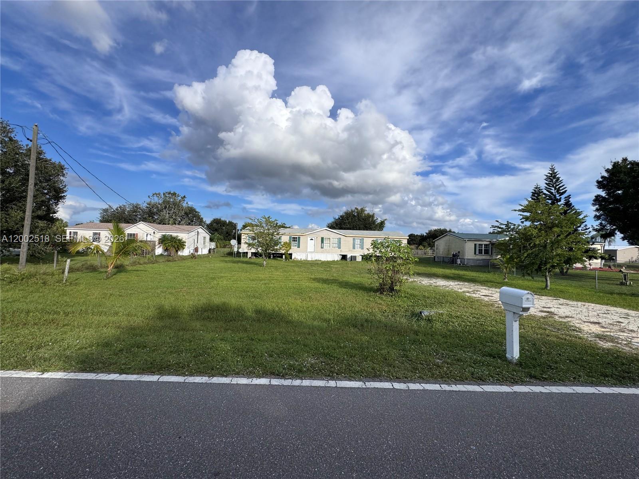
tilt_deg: +1.3
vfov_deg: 85.7
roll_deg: -1.6
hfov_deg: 102.1
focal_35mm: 14
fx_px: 258
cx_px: 320
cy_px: 240
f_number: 2.2
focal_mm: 2.22
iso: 50
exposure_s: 1/2415
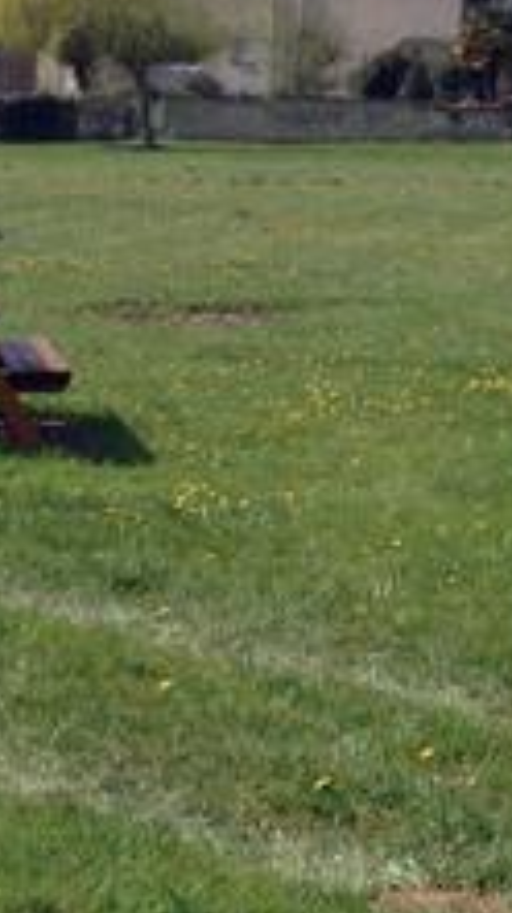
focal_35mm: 138
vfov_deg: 15.5
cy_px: 310
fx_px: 3337
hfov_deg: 8.8
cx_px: 235
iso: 50
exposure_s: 1/1842
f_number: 2.4
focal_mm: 4.28
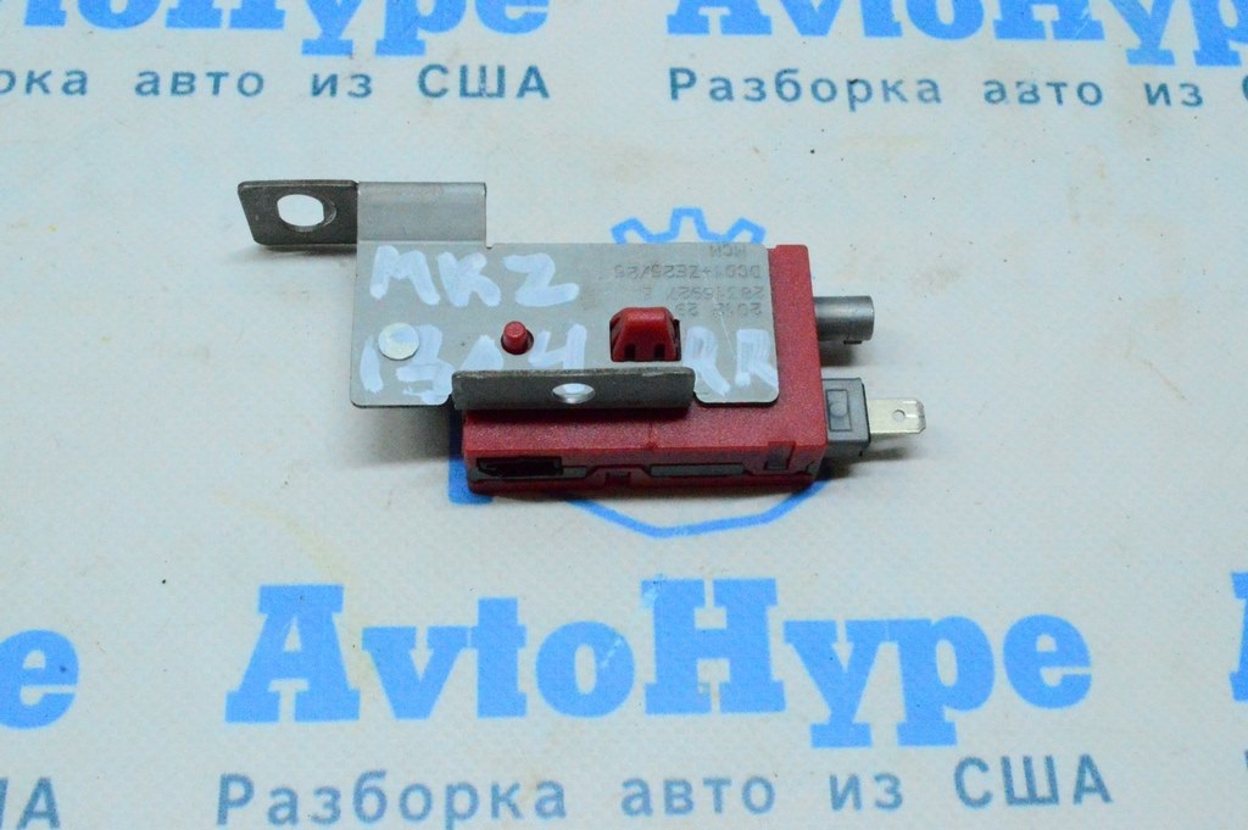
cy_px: 415
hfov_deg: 42.4
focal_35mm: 46
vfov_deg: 28.9
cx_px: 624
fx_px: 1611
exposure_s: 1/80
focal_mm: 31
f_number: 29
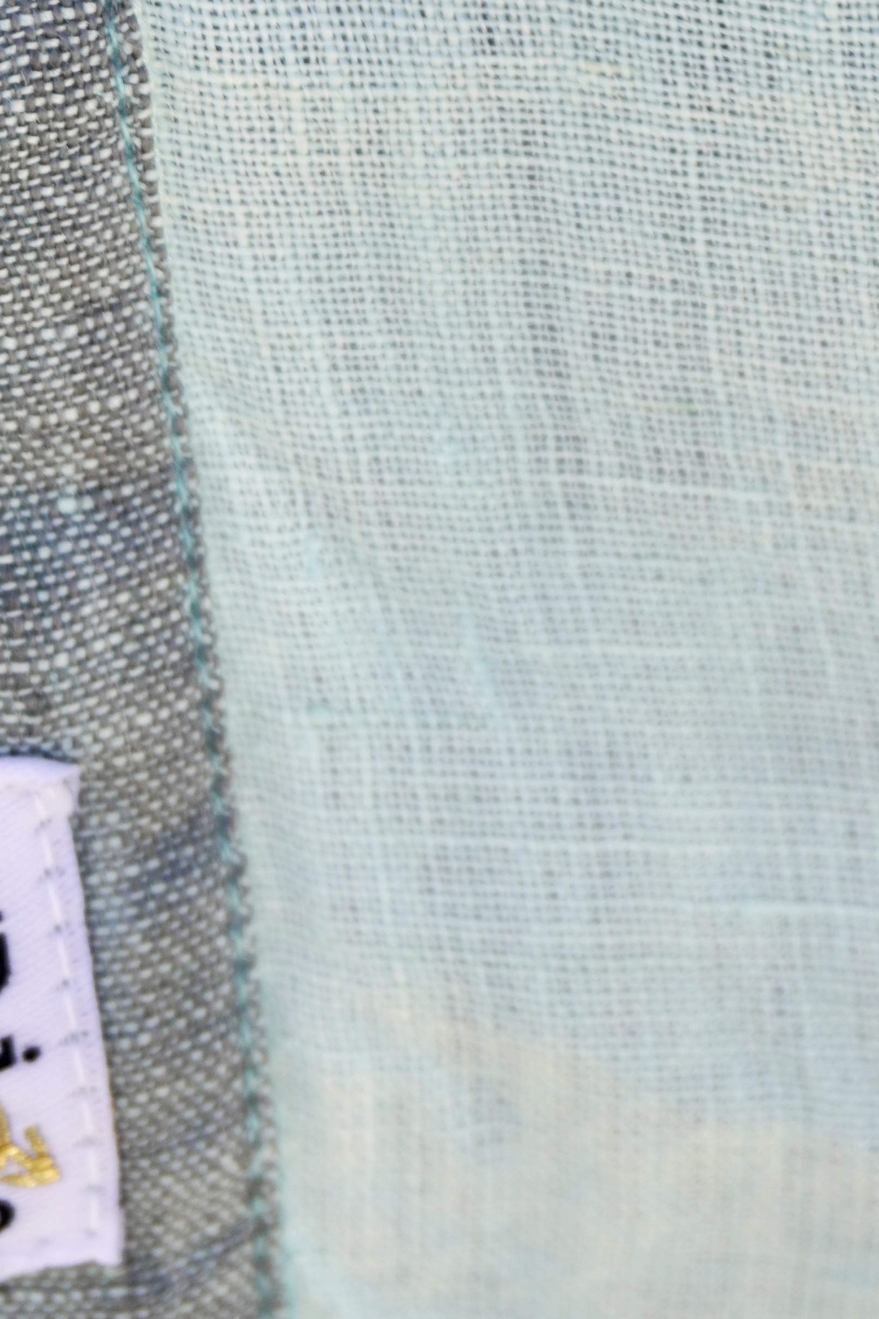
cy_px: 11
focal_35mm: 127
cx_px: 222
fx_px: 4651
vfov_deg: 15.8
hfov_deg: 10.8
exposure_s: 1/500
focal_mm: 34
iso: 100
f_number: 5.6
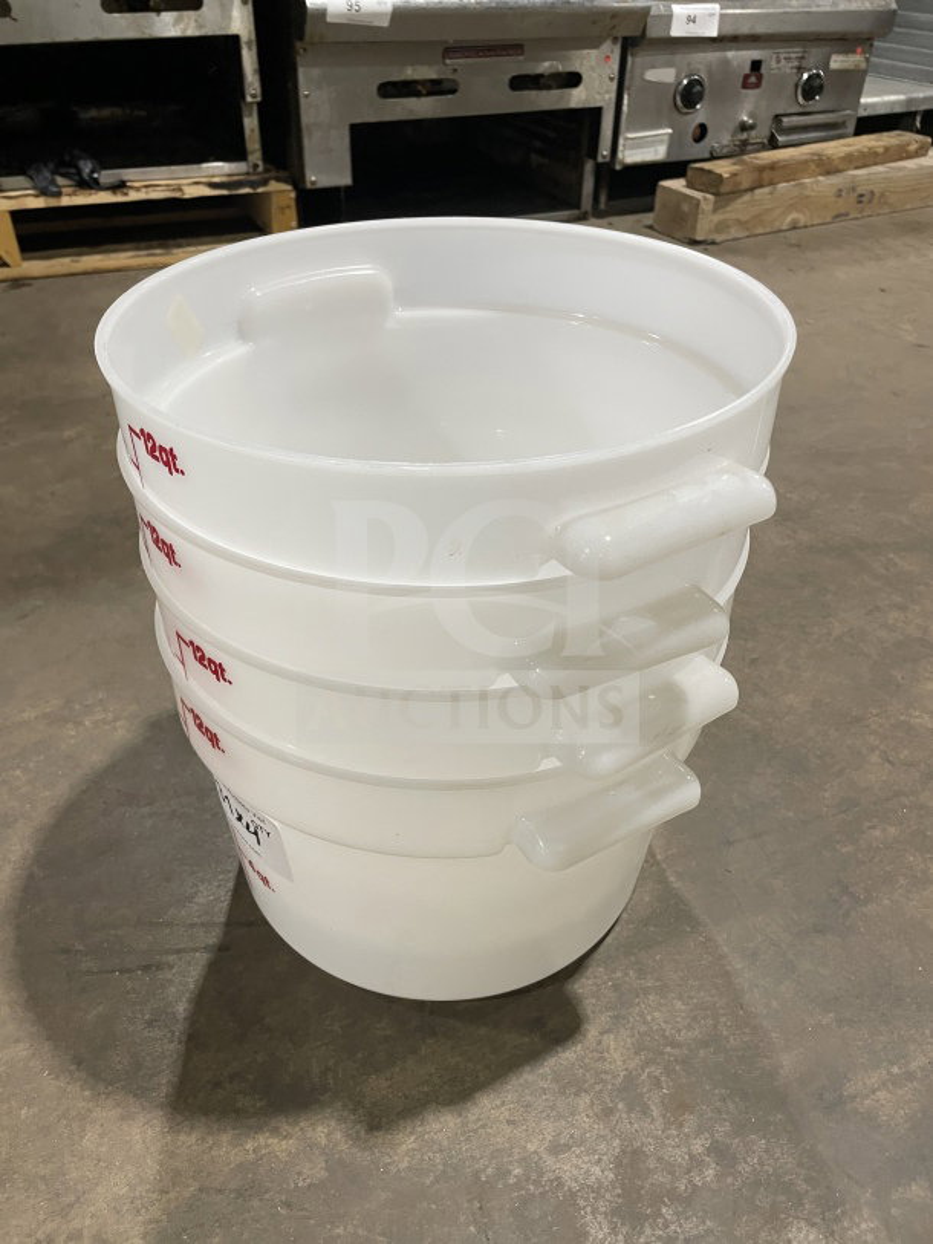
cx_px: 466
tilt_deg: -37.5
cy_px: 622
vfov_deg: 67.3
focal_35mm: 26
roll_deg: +0.9
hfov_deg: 53.1
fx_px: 934
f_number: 1.6
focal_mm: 4.2
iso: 125
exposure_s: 1/71
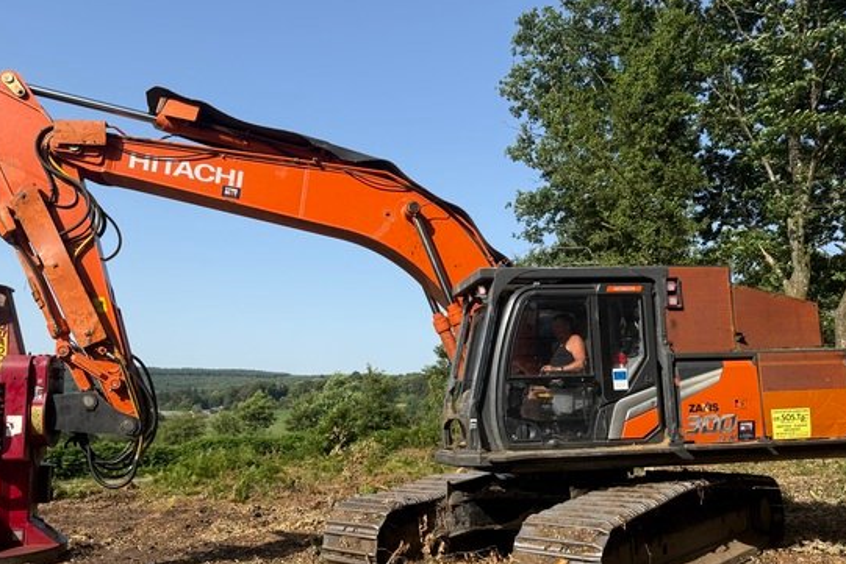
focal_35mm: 30
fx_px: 705
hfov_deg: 61.8
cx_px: 377
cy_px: 348
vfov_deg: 43.3
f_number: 1.78
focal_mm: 6.76
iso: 80
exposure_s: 1/3584
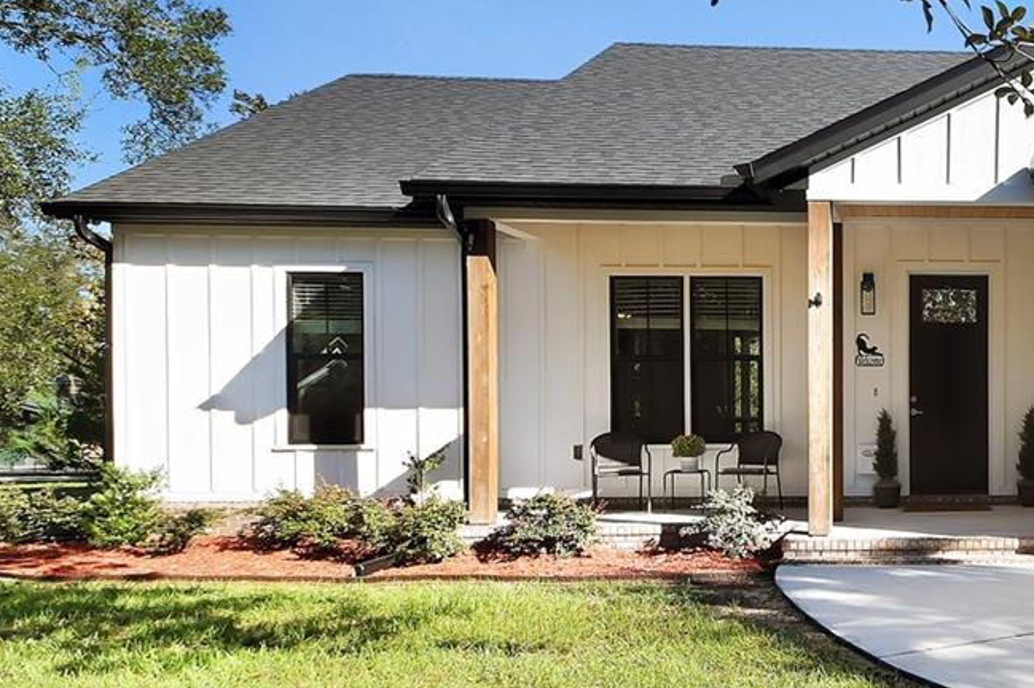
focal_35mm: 37
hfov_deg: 44.1
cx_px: 1037
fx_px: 1062
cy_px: 414
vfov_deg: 35.8
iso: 320
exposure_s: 1/250
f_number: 8
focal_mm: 10
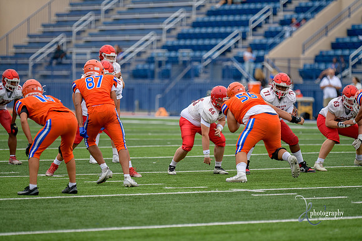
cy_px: 120
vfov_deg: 6.2
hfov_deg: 9.4
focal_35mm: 220
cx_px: 181
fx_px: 2213
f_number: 2.8
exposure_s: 1/800
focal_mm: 220
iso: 200
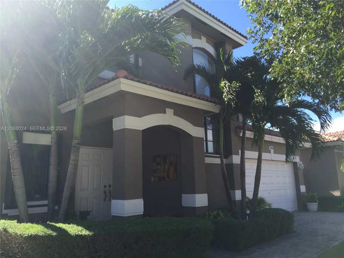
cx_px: 172
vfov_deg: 48.2
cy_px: 129
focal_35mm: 29
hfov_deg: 61.7
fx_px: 288
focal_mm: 4.15
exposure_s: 1/628
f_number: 2.2
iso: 32
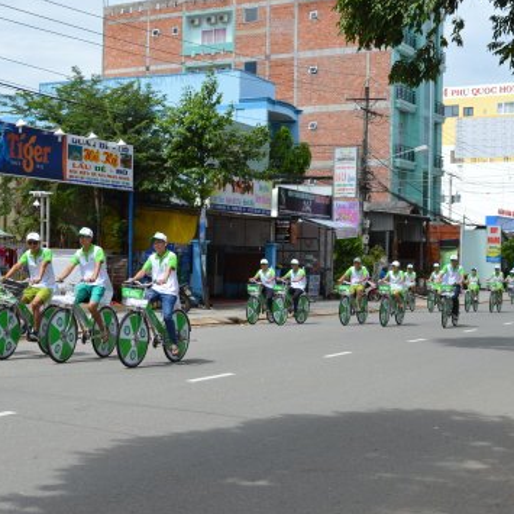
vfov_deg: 27.7
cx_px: 243
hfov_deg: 27.7
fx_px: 1042
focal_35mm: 62
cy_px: 258
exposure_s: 1/250
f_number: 8
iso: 100
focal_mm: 26
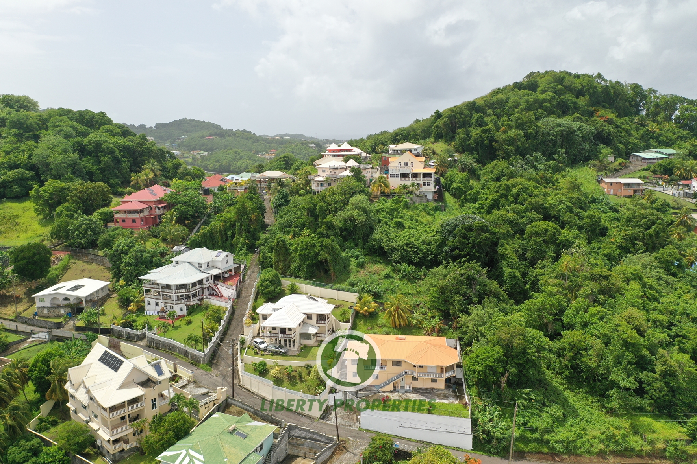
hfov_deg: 65.5
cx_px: 348
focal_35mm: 28
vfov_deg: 46.4
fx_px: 542
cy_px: 232
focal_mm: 10.26
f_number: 3.5
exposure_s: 1/50
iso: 100
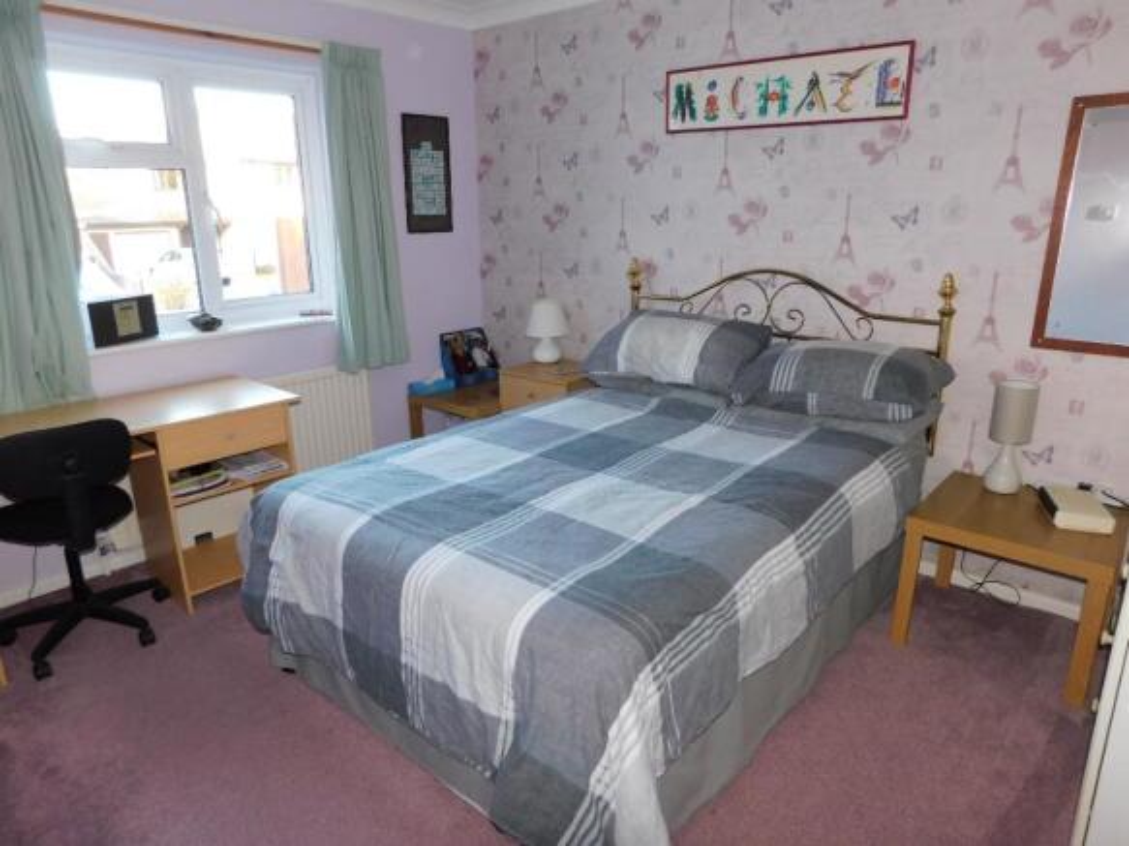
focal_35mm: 23
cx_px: 564
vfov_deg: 58.9
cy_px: 423
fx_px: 750
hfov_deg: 73.9
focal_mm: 4
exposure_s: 1/30
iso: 200
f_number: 3
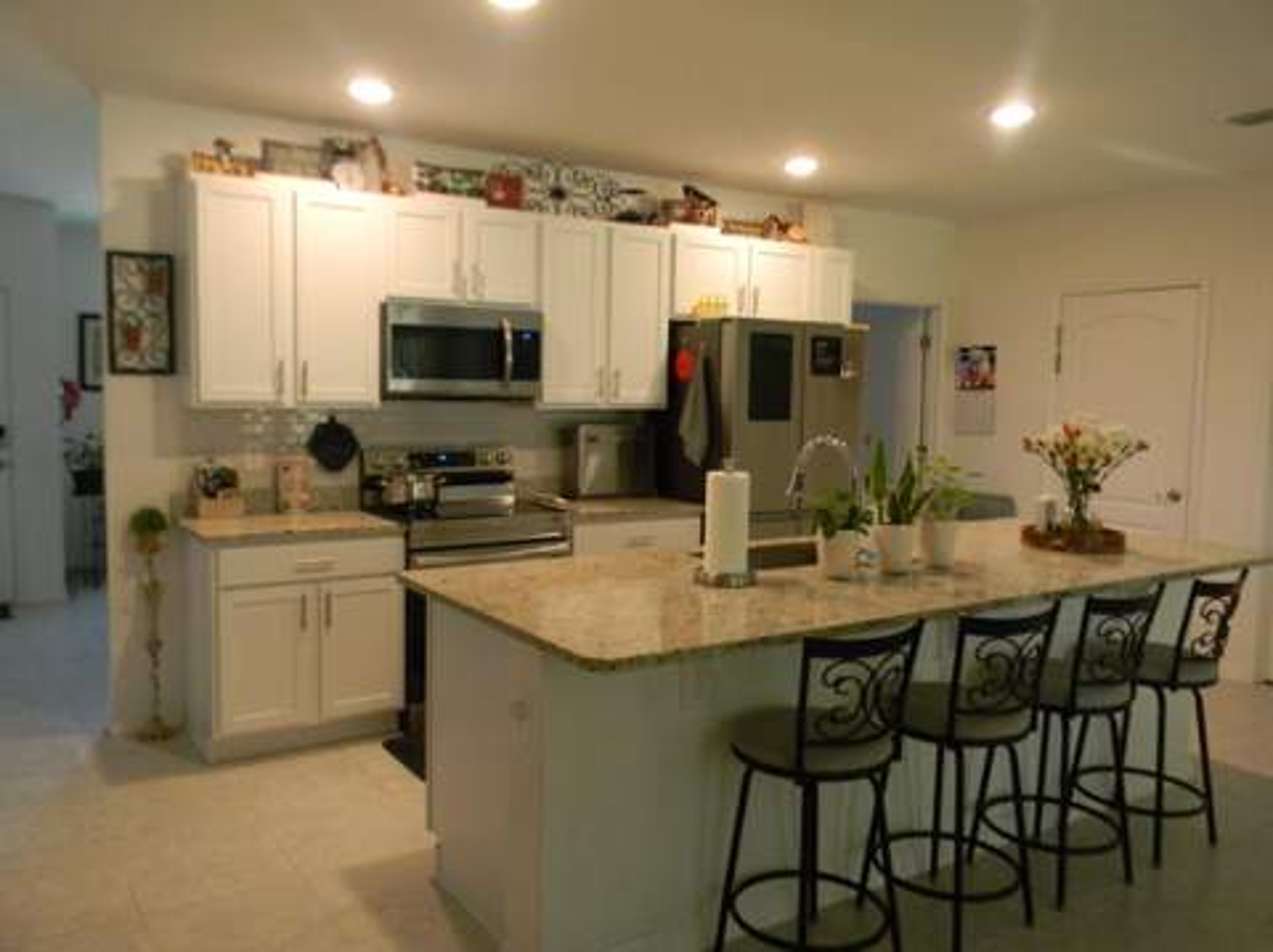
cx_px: 636
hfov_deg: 63.5
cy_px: 476
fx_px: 1029
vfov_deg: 49.7
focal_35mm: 28
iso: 365
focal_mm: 5
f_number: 3.5
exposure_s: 1/30
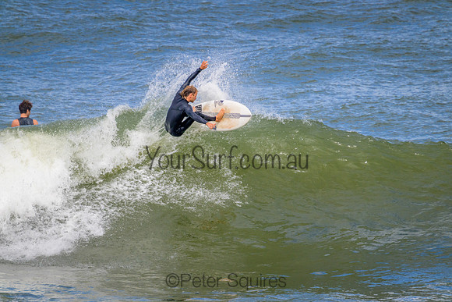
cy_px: 151
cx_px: 226
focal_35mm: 800
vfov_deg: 1.7
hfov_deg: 2.6
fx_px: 10046
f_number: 11
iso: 900
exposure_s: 1/2000
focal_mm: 800
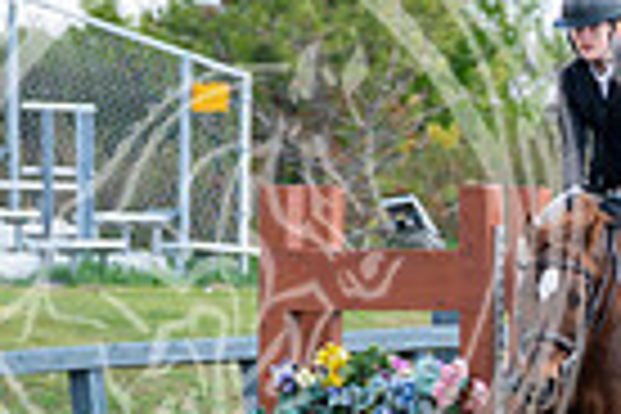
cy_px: 160
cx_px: 878
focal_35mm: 690
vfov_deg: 2.0
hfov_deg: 3.0
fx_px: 11902
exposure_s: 1/200
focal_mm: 164
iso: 125
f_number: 5.6
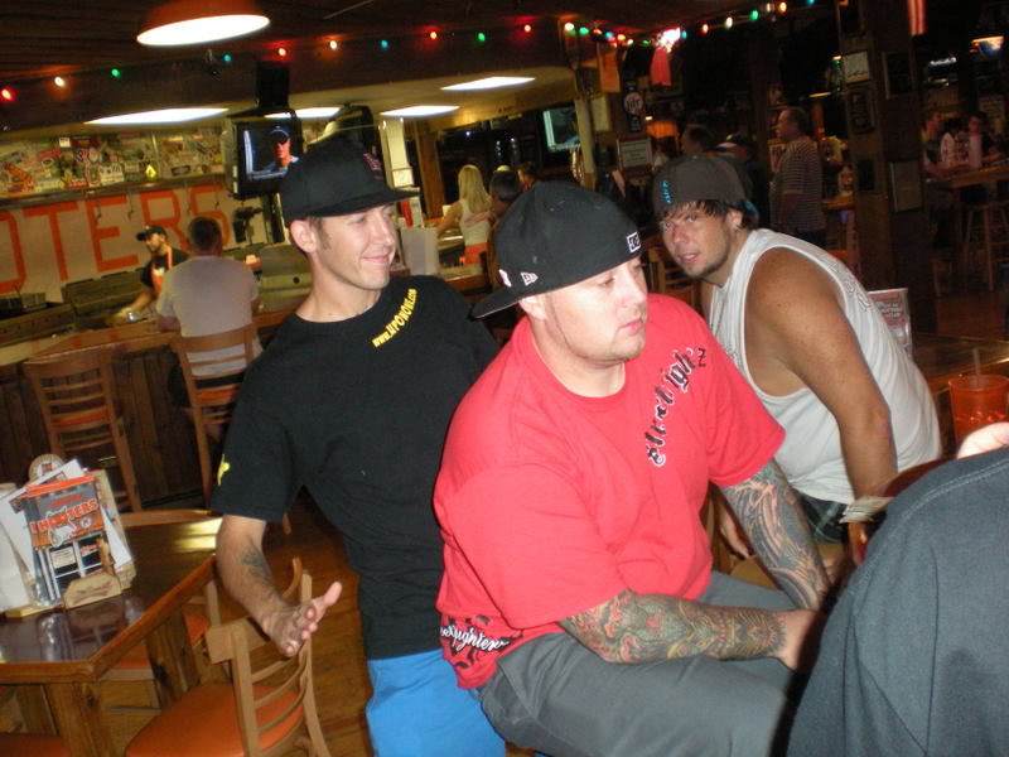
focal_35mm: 38
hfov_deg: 49.0
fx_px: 1108
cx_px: 504
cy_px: 378
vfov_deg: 37.7
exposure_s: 1/60
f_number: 3.1
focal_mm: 6.3
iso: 351
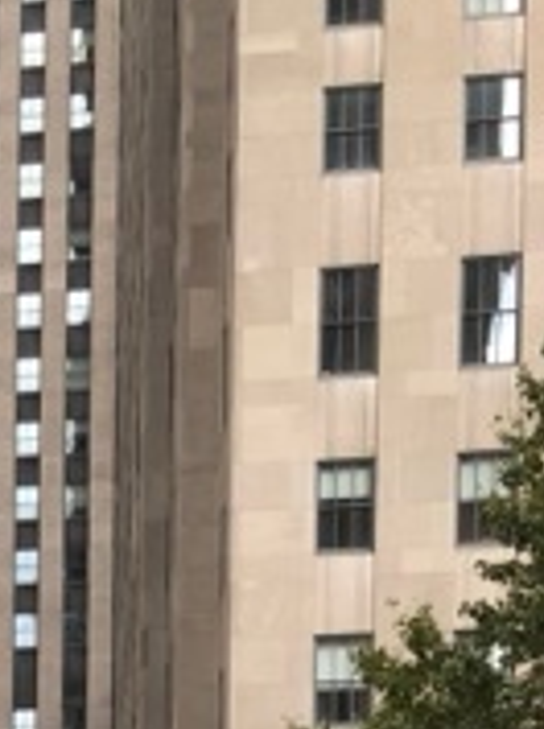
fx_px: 2334
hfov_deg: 12.2
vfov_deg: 15.2
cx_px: -451
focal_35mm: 111
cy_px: 1347
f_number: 1.8
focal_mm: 3.99
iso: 20
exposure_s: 1/254
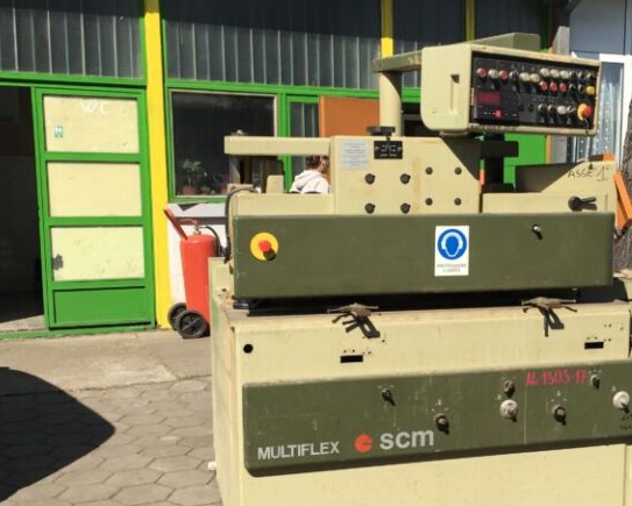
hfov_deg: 44.9
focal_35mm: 40
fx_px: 749
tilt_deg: -8.1
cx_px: 435
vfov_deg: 37.2
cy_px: 312
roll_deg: -0.7
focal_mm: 4.15
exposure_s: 1/1832
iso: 25
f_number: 2.2
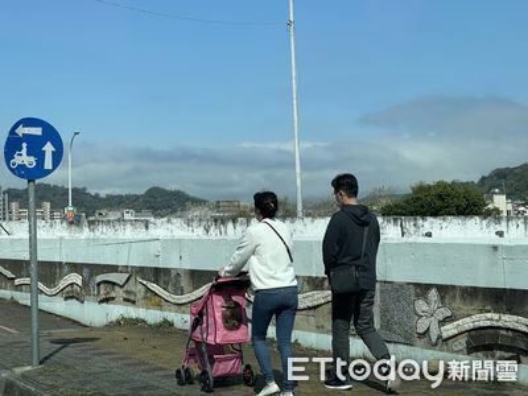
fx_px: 976
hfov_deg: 30.3
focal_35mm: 64
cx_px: 264
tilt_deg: +2.4
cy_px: 198
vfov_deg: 22.9
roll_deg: +1.6
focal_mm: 7.5
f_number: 2.2
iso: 20
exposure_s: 1/1179
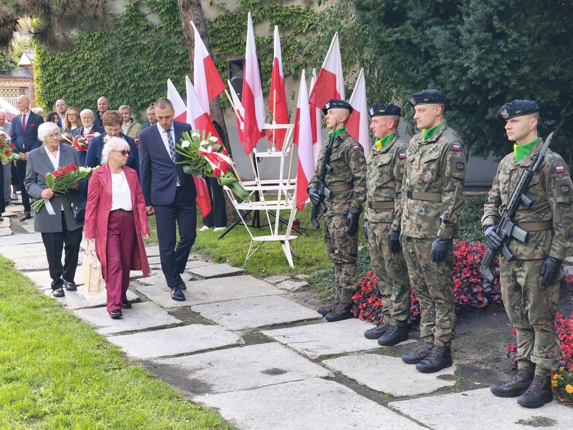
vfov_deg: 24.4
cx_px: 286
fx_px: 993
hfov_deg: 32.2
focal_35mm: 60
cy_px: 215
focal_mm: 8.8
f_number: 2
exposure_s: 1/120
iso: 125
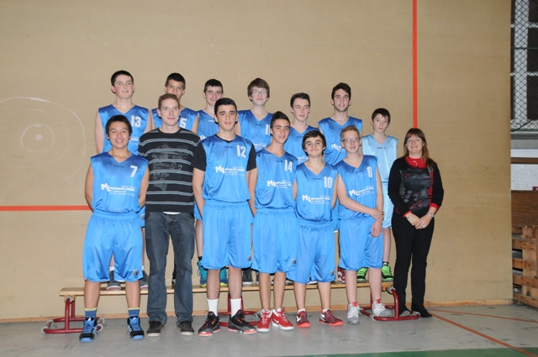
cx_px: 269
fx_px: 649
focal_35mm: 44
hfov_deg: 45.0
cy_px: 178
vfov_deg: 30.8
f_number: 5.6
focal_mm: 29
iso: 800
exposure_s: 1/60
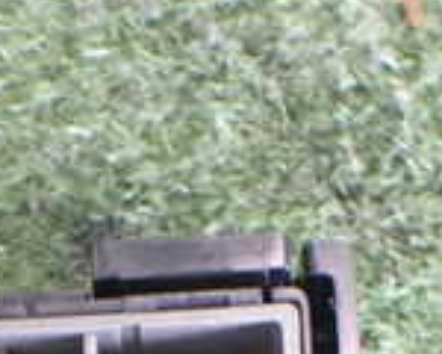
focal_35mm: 117
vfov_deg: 12.6
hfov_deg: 16.3
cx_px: 85
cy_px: 502
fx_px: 1531
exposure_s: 1/60
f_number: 2.3
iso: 800
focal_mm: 5.4
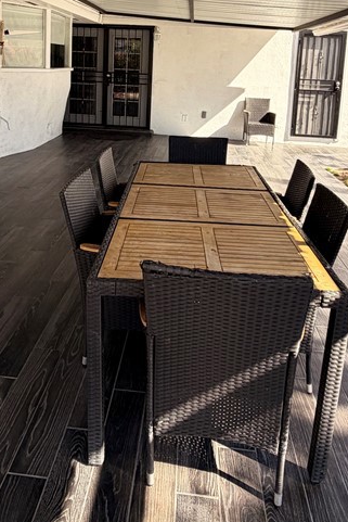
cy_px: 122
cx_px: 154
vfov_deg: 56.8
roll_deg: -3.0
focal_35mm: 31
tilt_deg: -7.3
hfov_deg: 42.3
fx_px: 449
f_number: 2.2
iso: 40
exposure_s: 1/243
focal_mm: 2.22
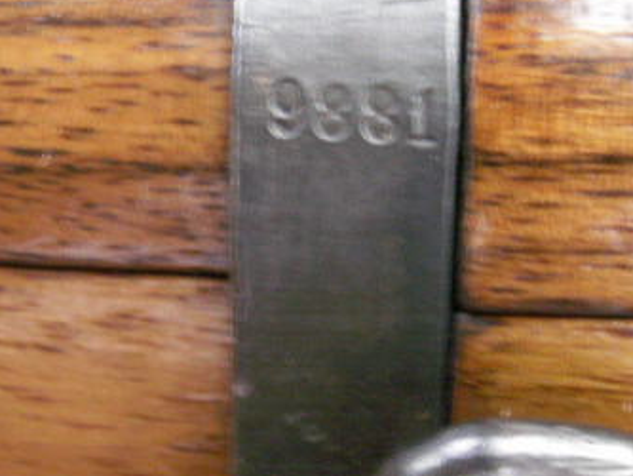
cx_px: 300
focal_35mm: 119
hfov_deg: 16.5
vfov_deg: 12.4
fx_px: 2177
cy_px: 154
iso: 160
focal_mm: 10.28
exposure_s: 1/2.5
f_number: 3.2
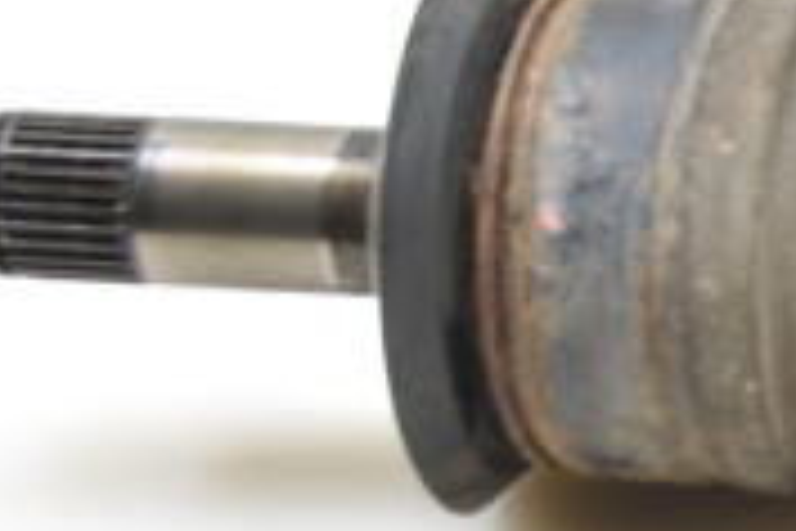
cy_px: 288
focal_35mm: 208
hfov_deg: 8.6
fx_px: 4599
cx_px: 2186
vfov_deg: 6.6
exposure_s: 1/6
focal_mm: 24
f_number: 8
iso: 100
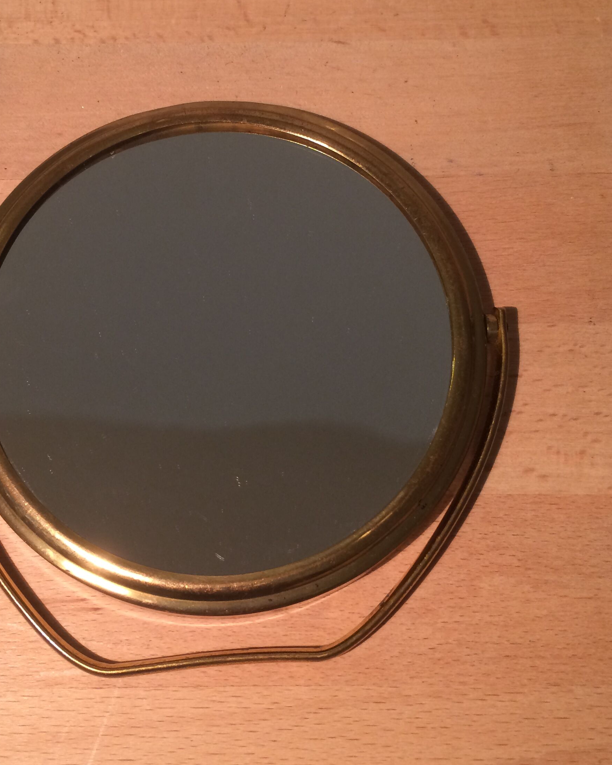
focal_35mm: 42
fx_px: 951
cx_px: 237
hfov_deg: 35.5
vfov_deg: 43.6
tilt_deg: -72.6
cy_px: 314
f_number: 2.2
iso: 100
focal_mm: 4.15
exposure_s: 1/33
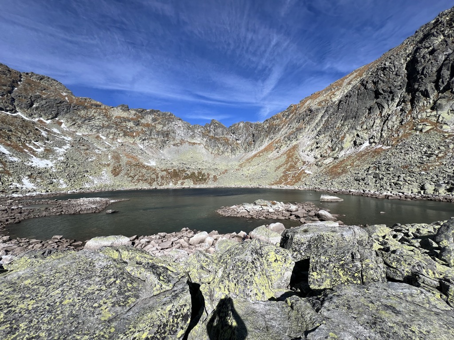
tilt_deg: +2.7
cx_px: 227
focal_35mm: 13
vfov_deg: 89.9
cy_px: 170
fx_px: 170
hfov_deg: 106.2
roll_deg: +0.9
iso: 32
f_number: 1.8
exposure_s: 1/2137
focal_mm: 1.57
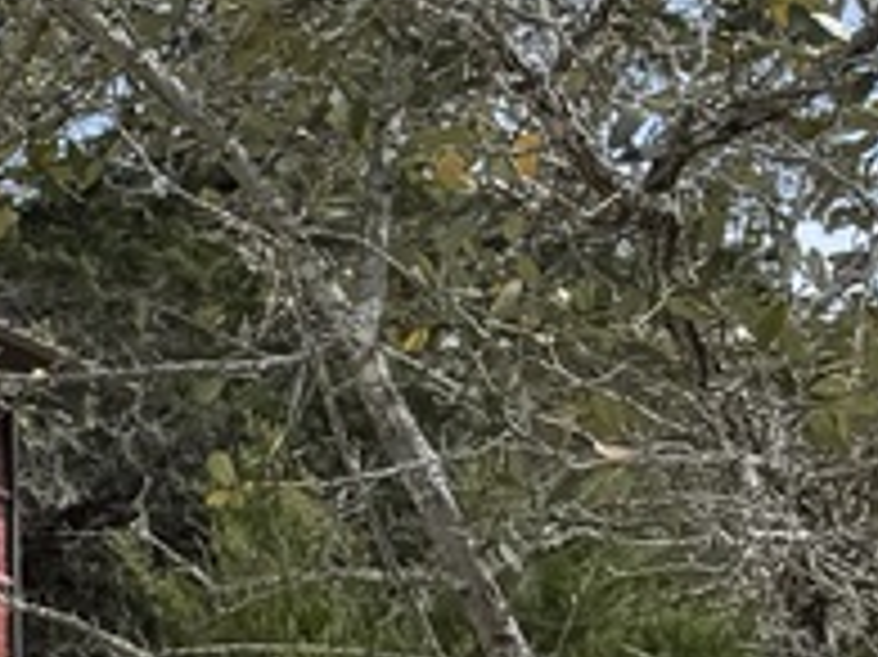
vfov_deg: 8.3
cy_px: 846
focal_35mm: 177
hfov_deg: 8.5
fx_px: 4487
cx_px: -2103
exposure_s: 1/3802
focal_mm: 6.76
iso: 80
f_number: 1.78
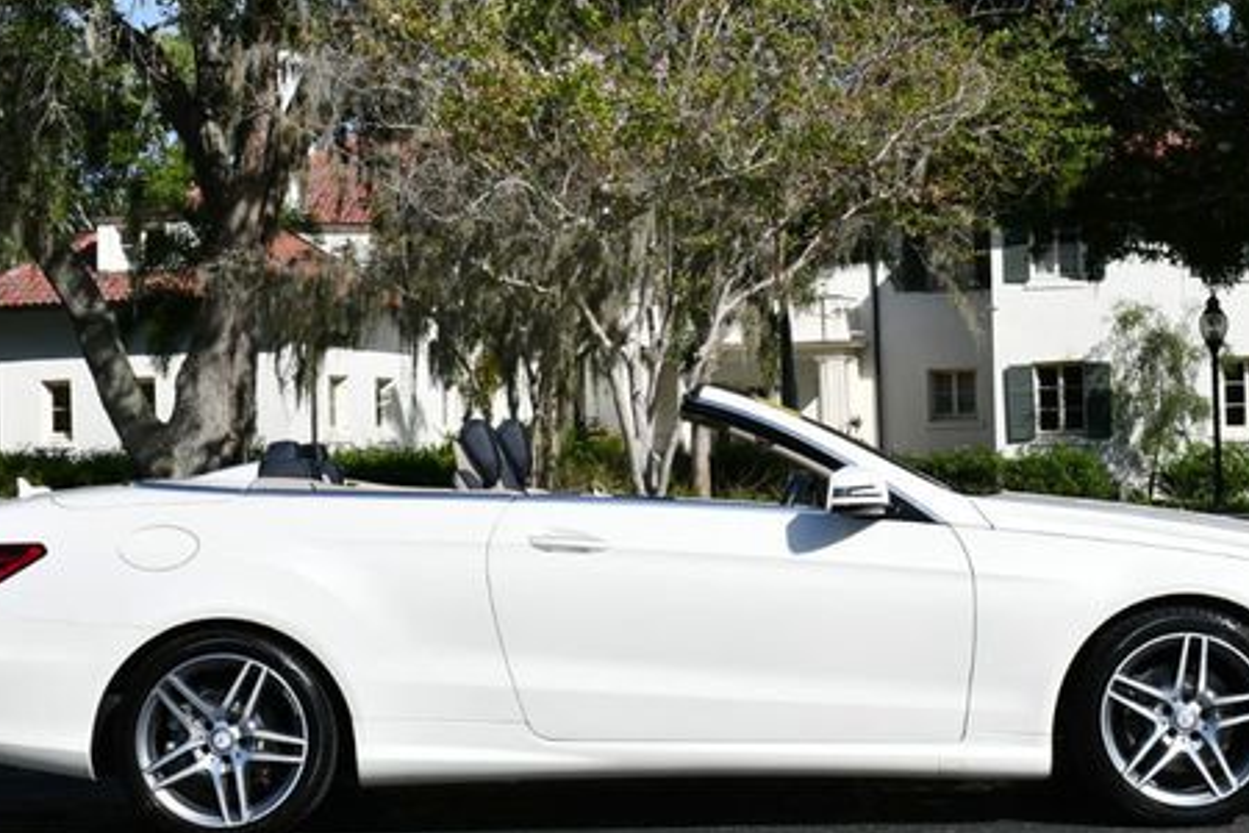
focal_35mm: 74
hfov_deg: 27.3
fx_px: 2567
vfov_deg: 18.4
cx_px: 666
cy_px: 368
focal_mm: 26
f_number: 9
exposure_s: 1/320
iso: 100
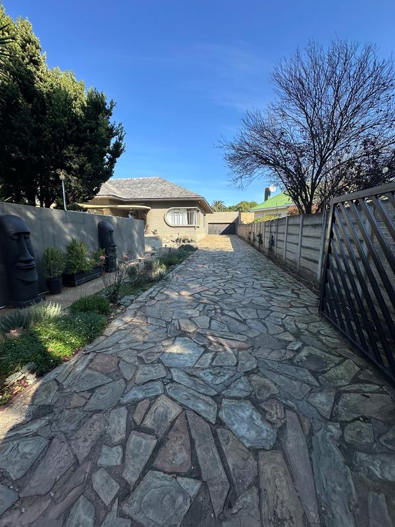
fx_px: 213
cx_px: 198
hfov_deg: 85.7
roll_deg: -0.6
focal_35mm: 14
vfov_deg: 102.1
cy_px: 264
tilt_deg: -7.9
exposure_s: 1/703
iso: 40
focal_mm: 2.22
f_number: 2.2
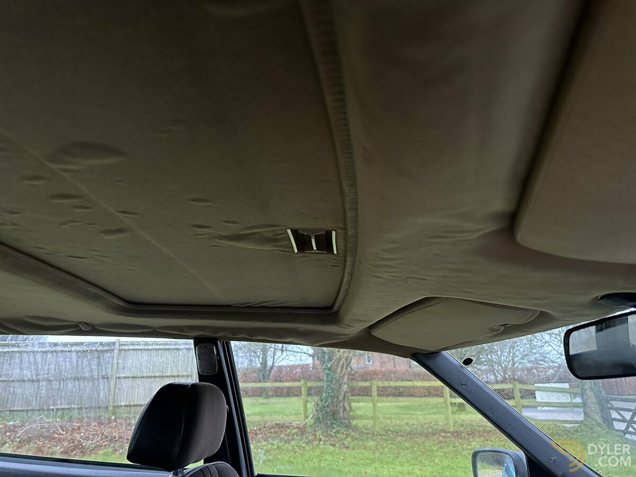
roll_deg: +1.6
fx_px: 441
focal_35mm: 24
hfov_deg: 71.6
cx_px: 318
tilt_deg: +17.4
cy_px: 238
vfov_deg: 56.8
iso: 1000
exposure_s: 1/40
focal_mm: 6.86
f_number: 1.78
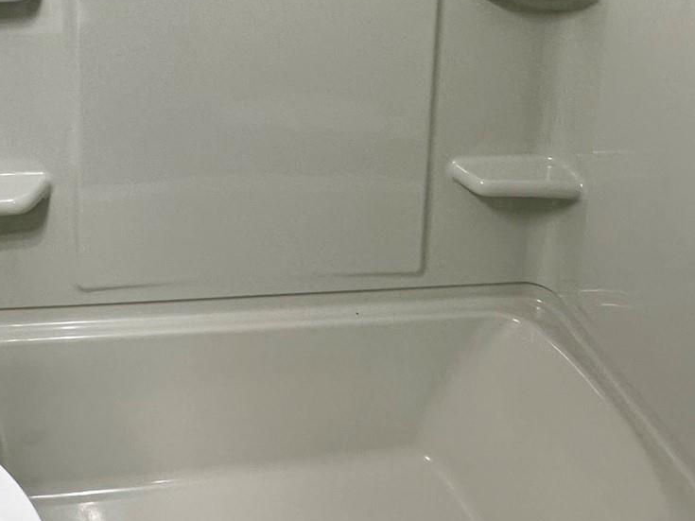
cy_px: -43
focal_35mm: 39
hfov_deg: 47.3
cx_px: 250
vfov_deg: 32.6
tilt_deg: -9.7
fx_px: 783
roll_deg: -1.5
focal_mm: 2.22
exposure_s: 1/120
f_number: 2.2
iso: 160
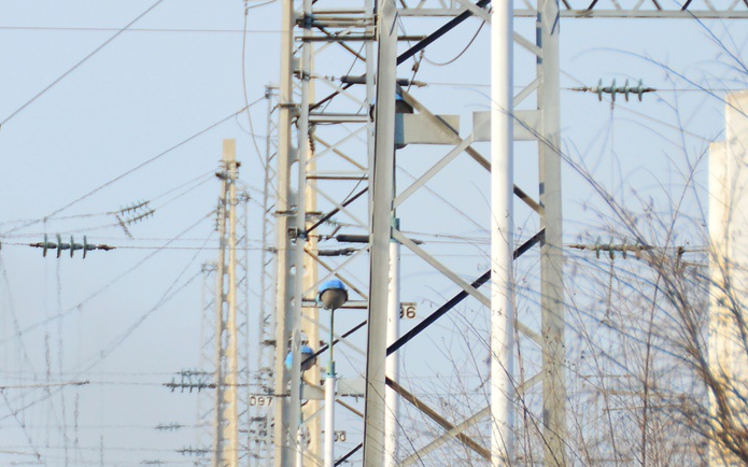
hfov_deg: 4.7
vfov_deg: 3.0
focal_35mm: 443
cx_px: -142
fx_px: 9037
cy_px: 497
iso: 200
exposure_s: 1/400
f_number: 6.3
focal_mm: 105
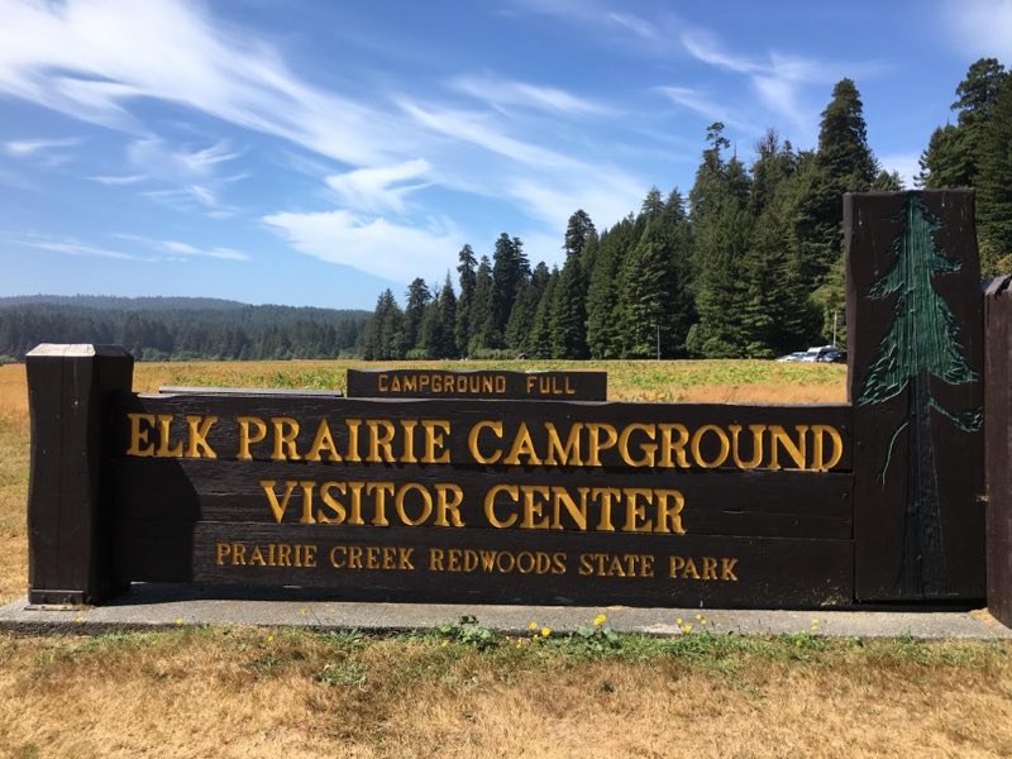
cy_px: 380
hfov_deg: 61.7
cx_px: 506
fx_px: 848
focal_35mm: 29
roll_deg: +0.2
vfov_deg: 48.2
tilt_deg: +1.3
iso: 25
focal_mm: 4.15
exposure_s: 1/1425
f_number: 2.2
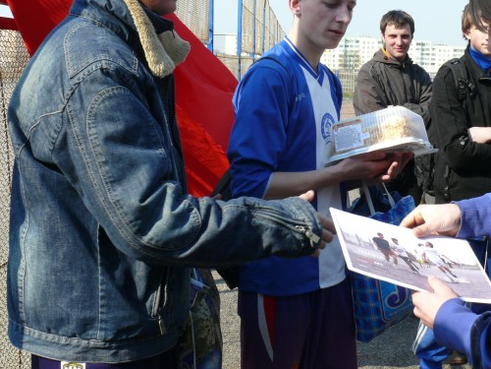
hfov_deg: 38.4
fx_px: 695
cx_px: 334
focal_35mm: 49
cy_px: 123
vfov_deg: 29.5
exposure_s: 1/250
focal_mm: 7.4
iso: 100
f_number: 5
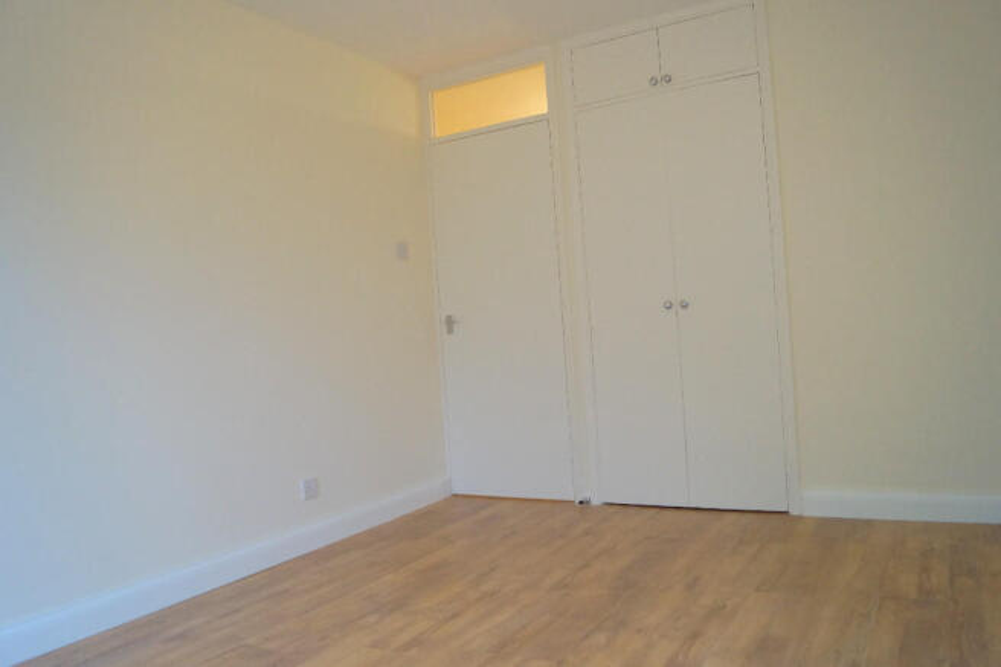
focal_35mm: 27
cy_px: 334
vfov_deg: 47.9
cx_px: 500
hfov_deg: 67.4
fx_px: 751
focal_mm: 18
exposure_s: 1/160
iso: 800
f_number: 4
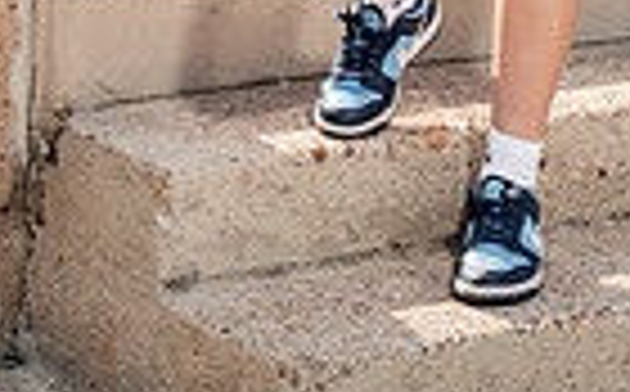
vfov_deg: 5.5
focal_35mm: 230
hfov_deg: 9.1
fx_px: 3943
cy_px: -595
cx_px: 324
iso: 250
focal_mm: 70
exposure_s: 1/250
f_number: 8
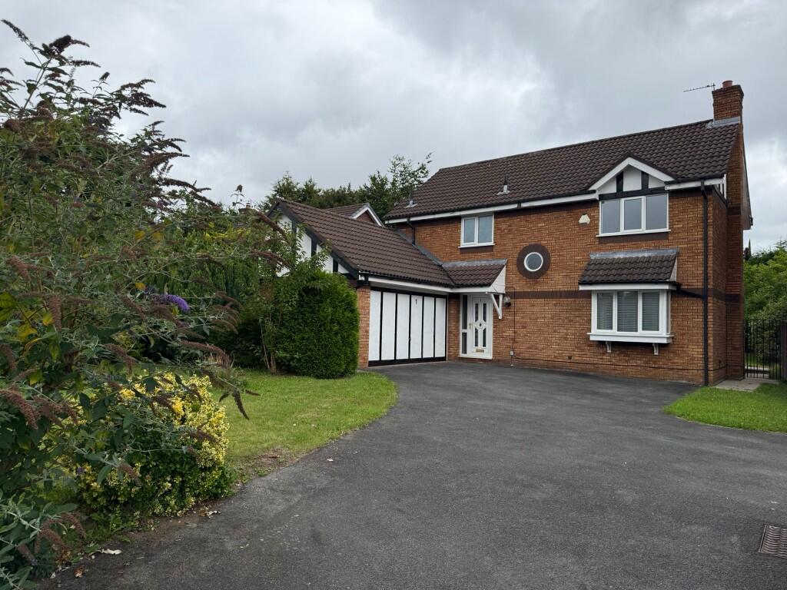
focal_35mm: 24
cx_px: 394
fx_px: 546
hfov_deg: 71.6
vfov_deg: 56.8
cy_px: 295
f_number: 1.78
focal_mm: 6.76
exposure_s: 1/2801
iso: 100
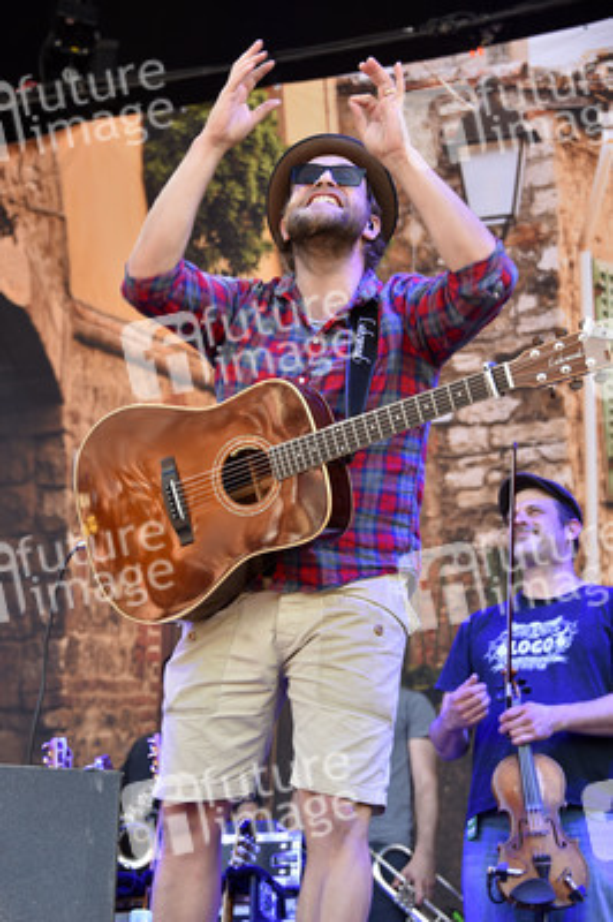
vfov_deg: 28.9
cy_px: 461
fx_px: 1791
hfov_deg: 19.4
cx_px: 306
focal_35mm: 70
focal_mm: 70
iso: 250
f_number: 5.6
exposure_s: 1/160
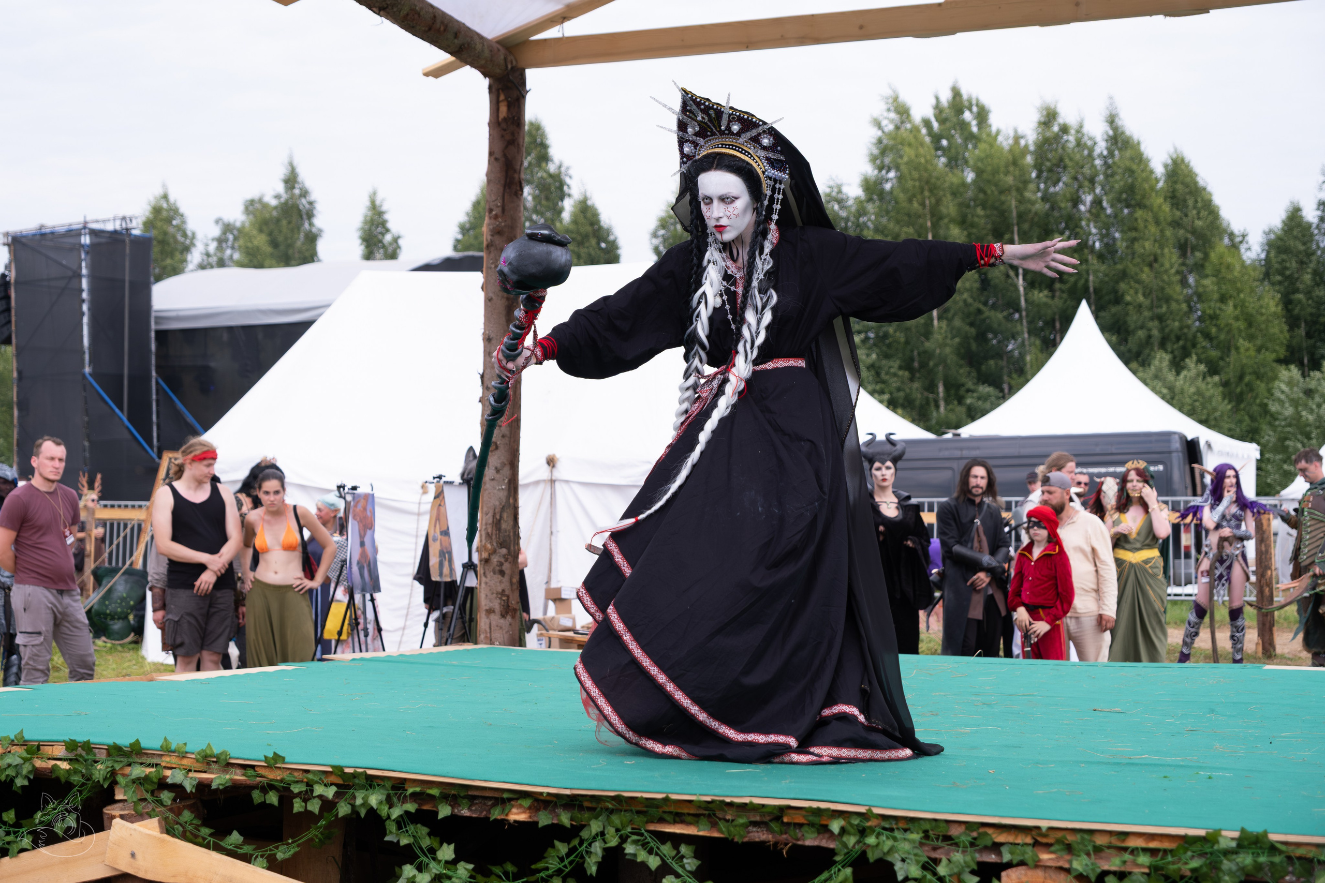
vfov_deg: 23.4
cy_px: 442
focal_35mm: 58
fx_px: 2135
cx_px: 662
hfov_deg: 34.5
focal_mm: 38.8
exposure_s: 1/1600
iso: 320
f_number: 3.2
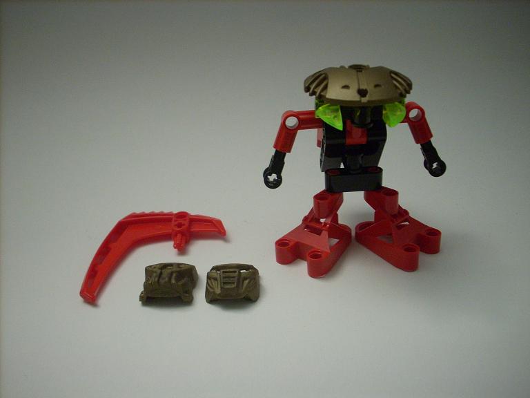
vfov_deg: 38.7
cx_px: 265
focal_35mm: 37
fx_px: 567
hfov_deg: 50.1
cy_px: 199
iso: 200
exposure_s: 1/10.4
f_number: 2.8
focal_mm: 6.2
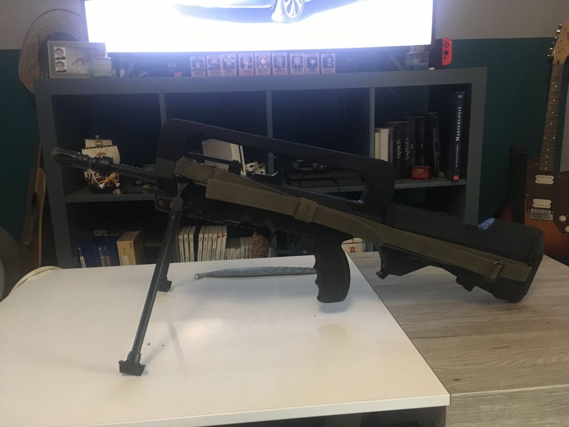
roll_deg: +2.2
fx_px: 477
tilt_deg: -12.0
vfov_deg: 48.2
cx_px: 284
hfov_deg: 61.7
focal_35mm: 29
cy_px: 214
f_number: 2.2
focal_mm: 4.15
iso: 250
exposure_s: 1/17
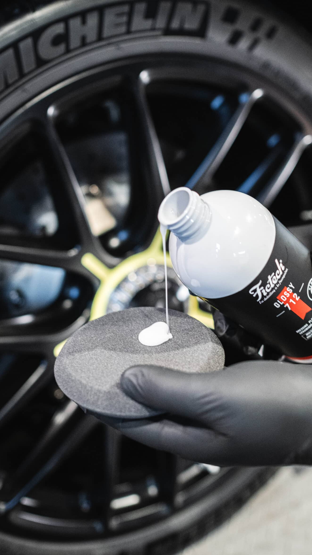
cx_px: 171
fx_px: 588
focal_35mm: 40
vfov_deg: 50.5
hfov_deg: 29.7
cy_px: 261
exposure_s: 1/40
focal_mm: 23
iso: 1600
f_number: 2
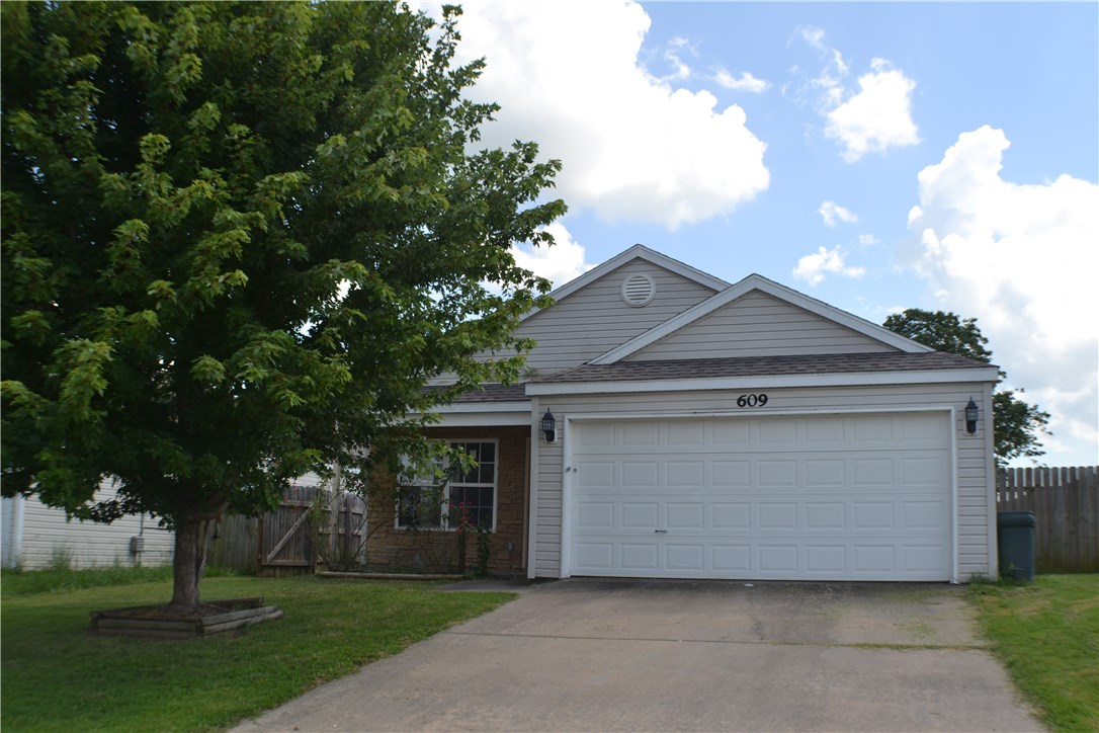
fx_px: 1282
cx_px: 550
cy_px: 366
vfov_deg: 31.9
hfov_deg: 46.4
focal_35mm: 42
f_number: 7.1
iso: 100
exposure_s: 1/200
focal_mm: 28
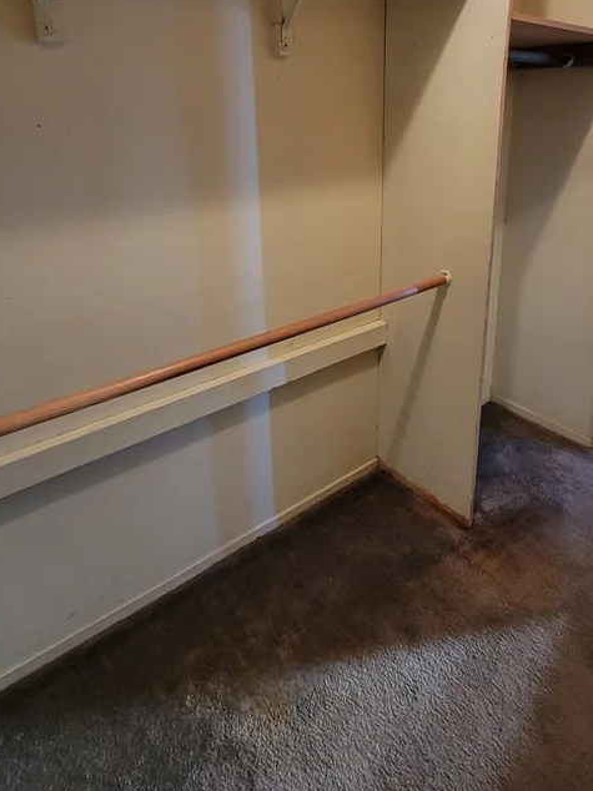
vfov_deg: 75.8
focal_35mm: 21
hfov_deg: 63.1
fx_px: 480
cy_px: 246
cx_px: 343
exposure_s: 1/30
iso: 400
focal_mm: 2.2
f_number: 2.2
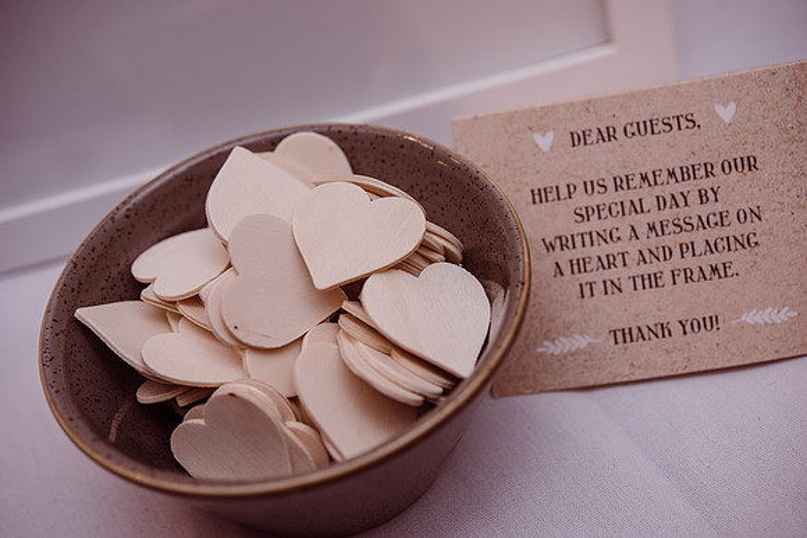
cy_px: 269
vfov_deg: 22.6
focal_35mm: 60
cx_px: 404
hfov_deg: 33.4
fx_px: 1345
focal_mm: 60
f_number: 4.5
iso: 200
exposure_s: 1/80
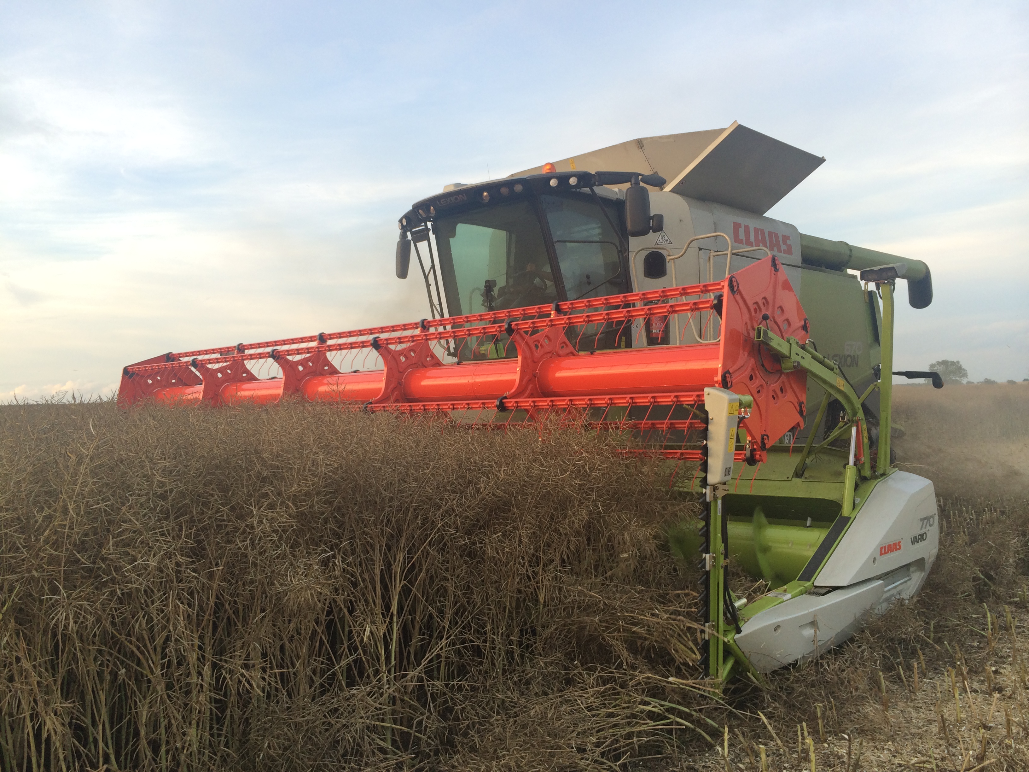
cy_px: 386
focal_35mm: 30
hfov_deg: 60.0
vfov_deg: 46.8
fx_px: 892
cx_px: 514
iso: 32
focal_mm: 4.12
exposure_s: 1/120
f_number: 2.2
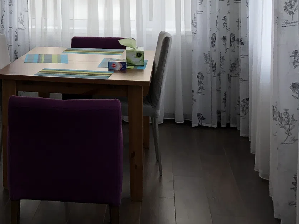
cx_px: -51
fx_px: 691
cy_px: -2
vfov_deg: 18.0
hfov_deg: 22.6
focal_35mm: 80
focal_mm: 4
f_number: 1.8
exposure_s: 1/120
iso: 64
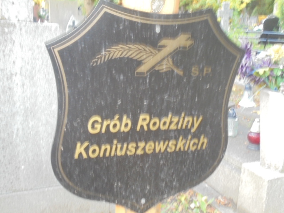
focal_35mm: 38
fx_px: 312
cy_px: 106
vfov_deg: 37.7
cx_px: 142
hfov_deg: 49.0
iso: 400
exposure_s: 1/10
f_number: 4.2
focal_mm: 6.9
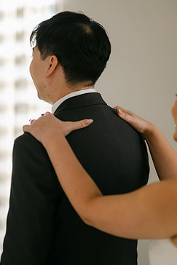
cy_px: 111
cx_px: 106
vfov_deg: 19.4
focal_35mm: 105
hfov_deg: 13.0
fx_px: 774
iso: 64
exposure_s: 1/160
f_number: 1.8
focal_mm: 85
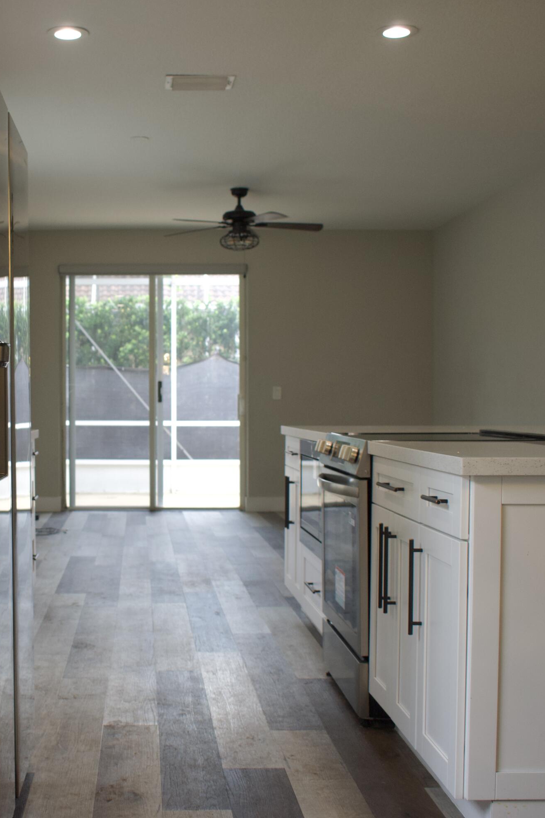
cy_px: 411
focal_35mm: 48
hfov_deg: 27.7
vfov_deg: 41.3
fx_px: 1085
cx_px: 119
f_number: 3.8
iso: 400
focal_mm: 21
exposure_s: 1/100
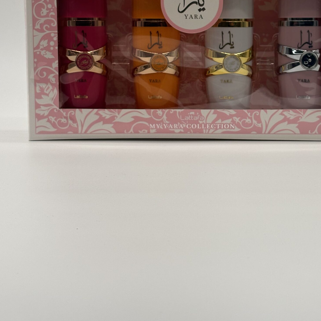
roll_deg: +0.5
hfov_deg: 21.6
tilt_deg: -6.0
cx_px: 201
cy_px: 91
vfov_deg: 21.5
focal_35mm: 80
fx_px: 839
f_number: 1.6
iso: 32
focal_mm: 5.96
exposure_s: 1/612
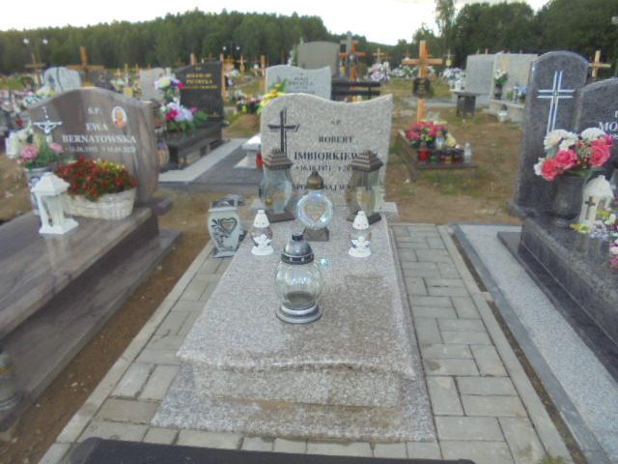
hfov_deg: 67.3
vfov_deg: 53.1
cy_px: 232
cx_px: 309
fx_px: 464
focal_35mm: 26
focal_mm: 4.6
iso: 100
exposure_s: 1/100
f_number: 3.5
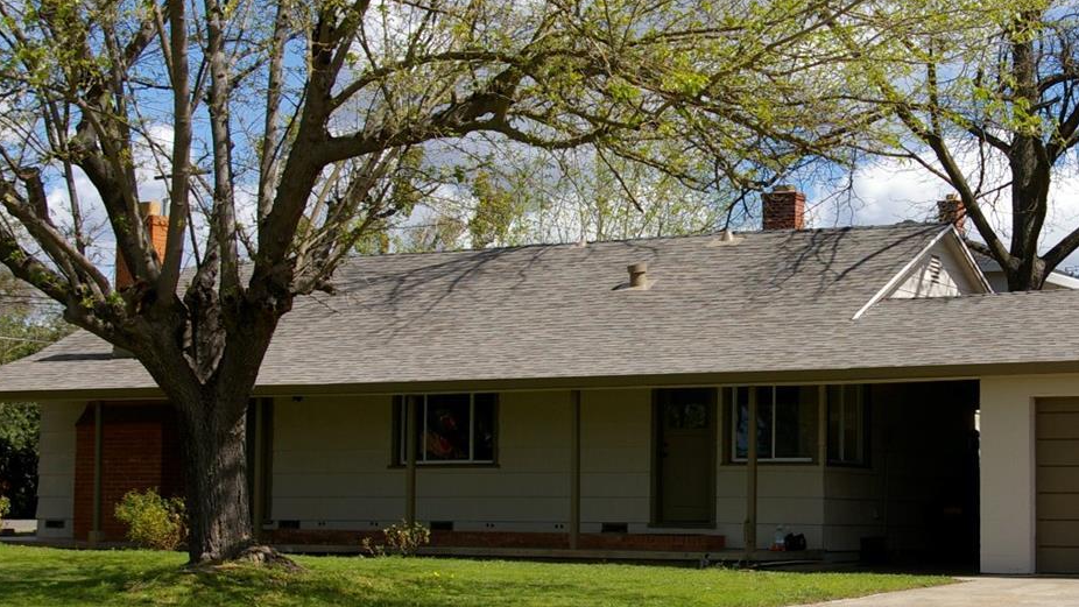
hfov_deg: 26.6
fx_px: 2256
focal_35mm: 79
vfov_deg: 15.3
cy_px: 293
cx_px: 774
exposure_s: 1/500
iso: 200
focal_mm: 31
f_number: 8
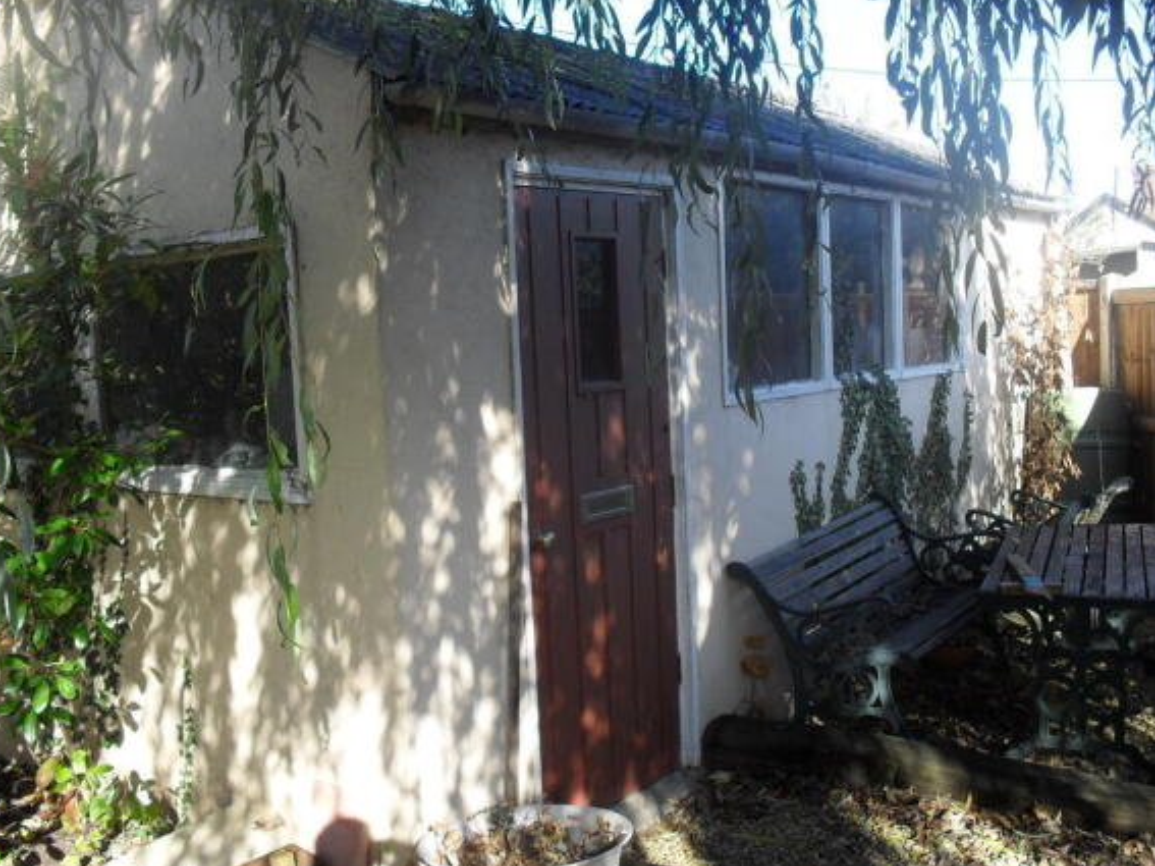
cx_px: 567
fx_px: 1201
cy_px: 429
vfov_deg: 39.6
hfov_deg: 51.4
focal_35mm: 36
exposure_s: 1/250
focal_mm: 6.3
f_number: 3.2
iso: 100
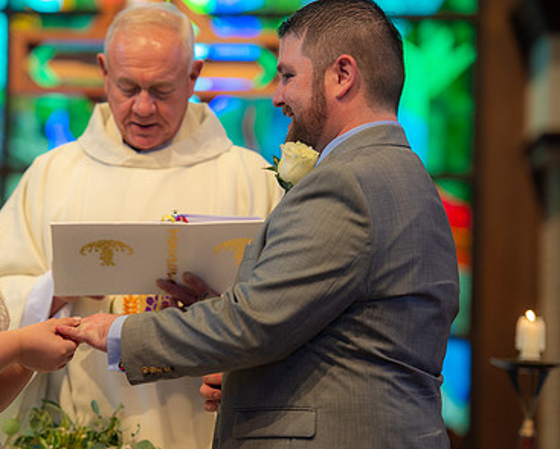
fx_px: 3317
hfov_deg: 9.6
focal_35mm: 200
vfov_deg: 7.7
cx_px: 133
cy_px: 292
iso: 1250
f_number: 3.2
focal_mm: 135
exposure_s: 1/125
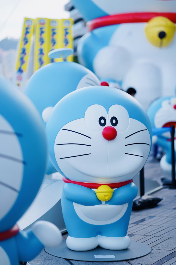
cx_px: 88
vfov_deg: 23.9
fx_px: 623
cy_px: 132
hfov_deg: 16.1
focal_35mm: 85
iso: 100
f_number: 1.8
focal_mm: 85
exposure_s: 1/1250
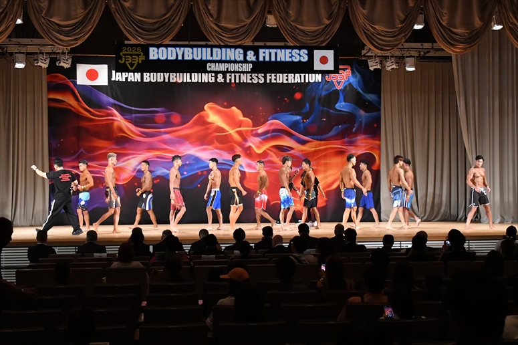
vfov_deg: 23.8
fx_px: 820
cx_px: 259
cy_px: 172
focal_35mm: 57
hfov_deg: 35.1
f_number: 5.6
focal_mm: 38
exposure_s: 1/400
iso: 7200
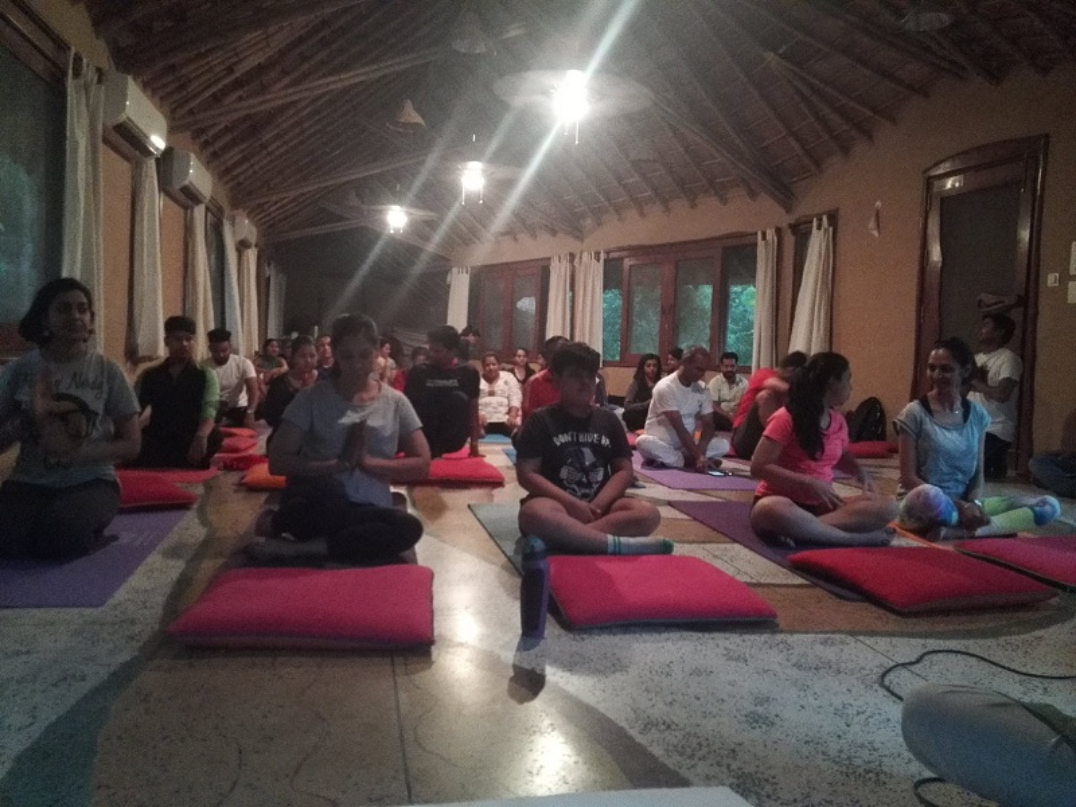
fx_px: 901
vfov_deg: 48.2
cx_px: 538
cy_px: 404
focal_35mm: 29
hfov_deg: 61.7
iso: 1250
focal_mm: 3.8
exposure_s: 1/16.7
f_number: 2
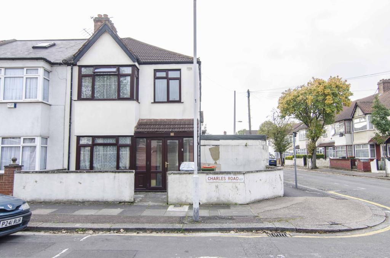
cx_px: 195
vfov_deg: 52.9
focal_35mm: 24
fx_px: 259
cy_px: 129
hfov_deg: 73.9
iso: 100
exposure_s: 1/80
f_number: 5.6
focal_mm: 16
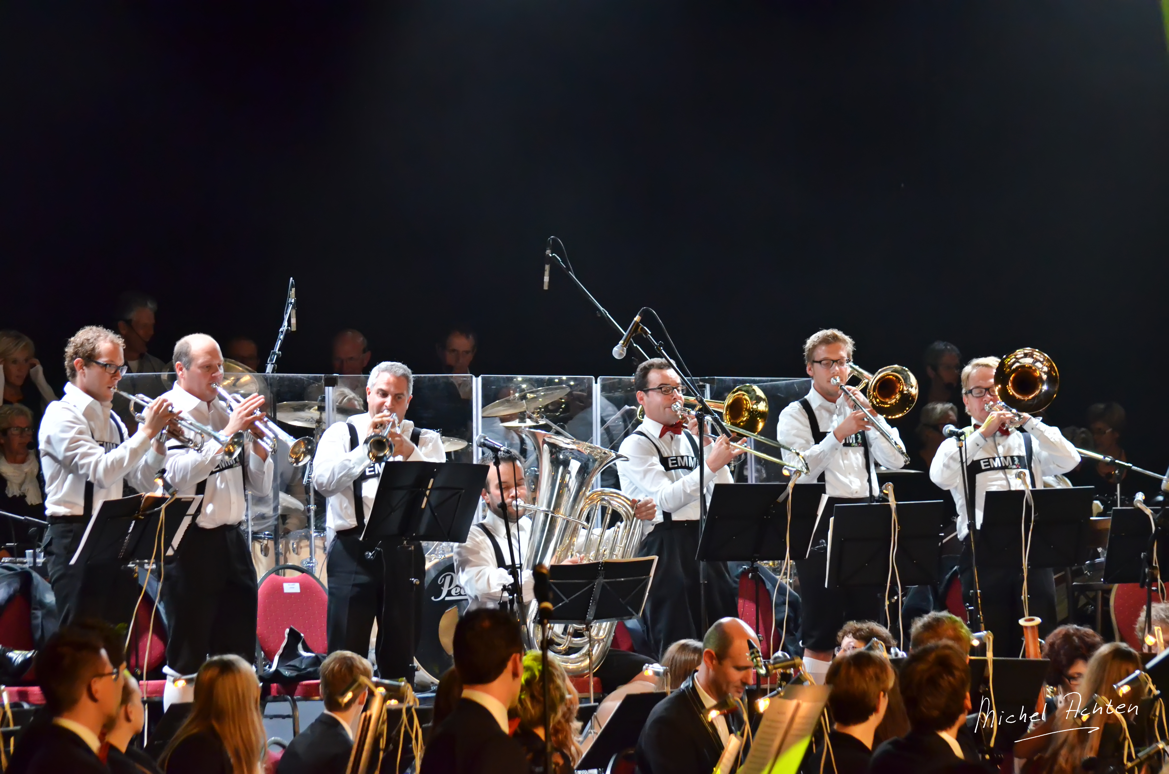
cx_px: 584
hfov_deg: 14.4
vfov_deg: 9.6
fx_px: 4618
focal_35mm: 142
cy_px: 387
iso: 2500
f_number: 4.5
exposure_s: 1/80
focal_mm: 95
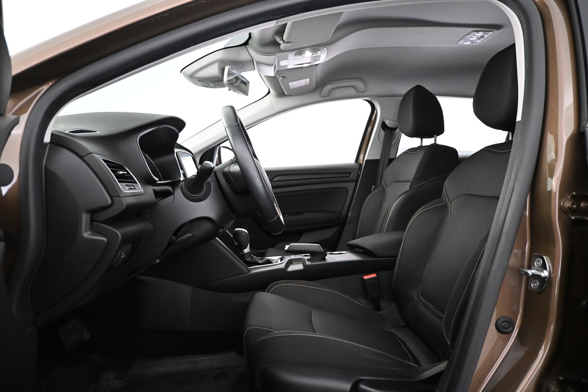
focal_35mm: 26
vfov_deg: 50.4
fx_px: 416
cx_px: 294
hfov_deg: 70.4
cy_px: 196
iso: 4500
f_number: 3.5
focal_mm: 17
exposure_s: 1/60
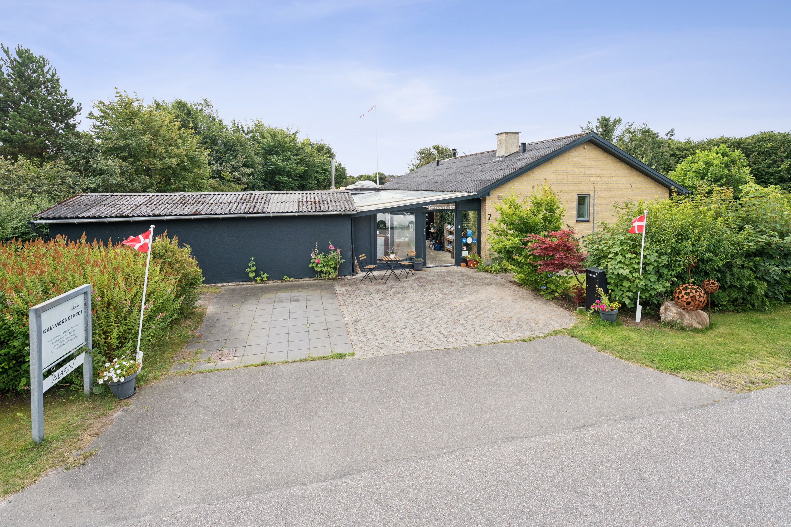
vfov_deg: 73.7
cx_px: 396
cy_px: 264
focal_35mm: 16
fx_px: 352
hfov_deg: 96.7
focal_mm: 16
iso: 160
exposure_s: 1/250
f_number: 6.3
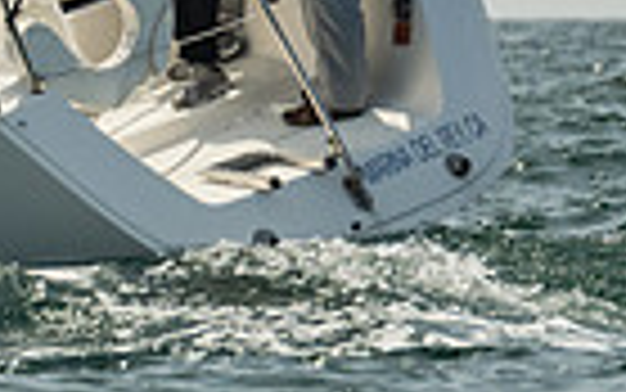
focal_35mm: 1228
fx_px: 20959
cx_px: -297
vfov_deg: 1.1
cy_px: -437
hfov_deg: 1.7
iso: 320
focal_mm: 200
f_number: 6.3
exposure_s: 1/800
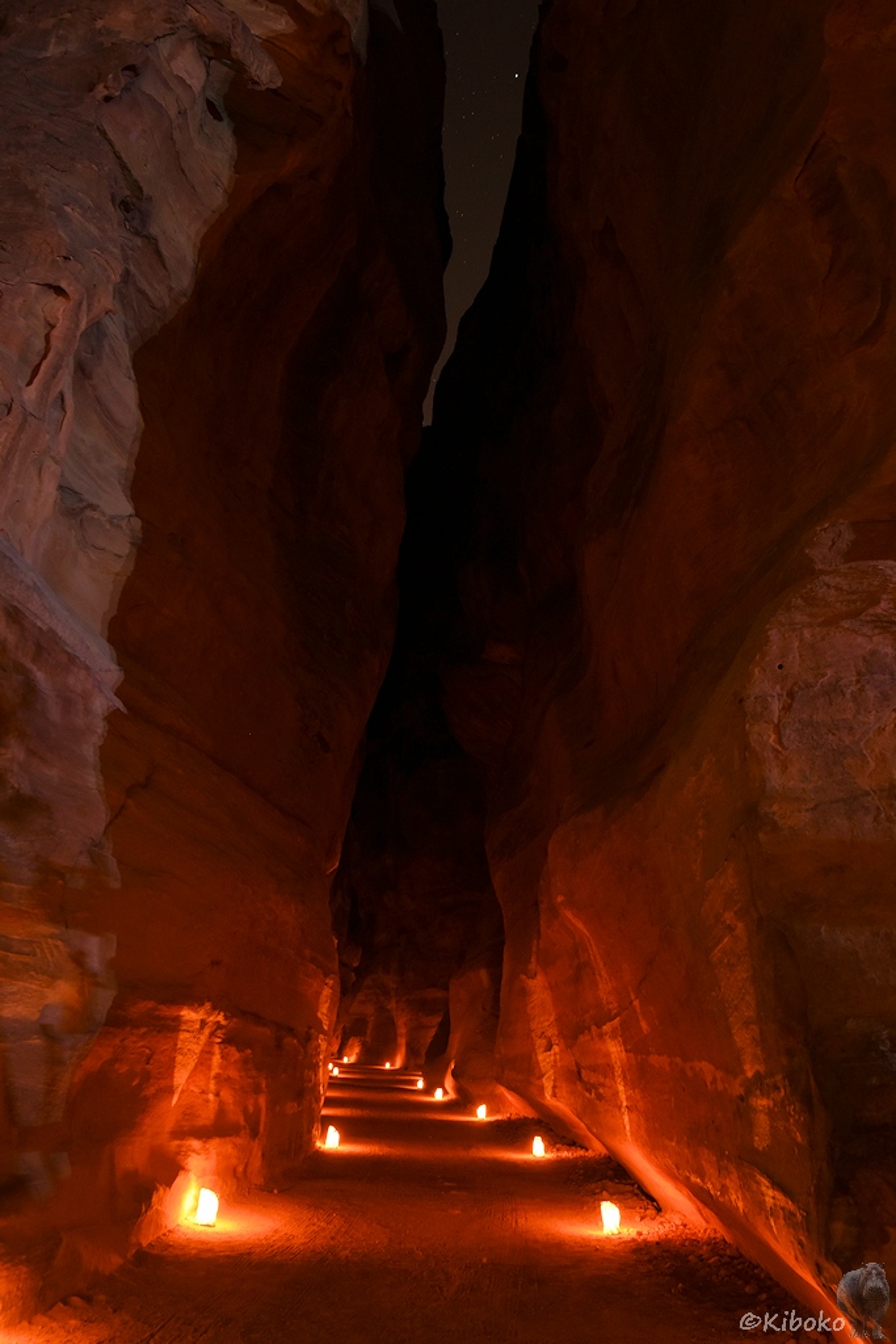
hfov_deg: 53.1
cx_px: 448
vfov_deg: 73.7
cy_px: 672
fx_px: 896
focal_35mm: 24
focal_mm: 24
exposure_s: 15
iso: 1000
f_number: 7.1
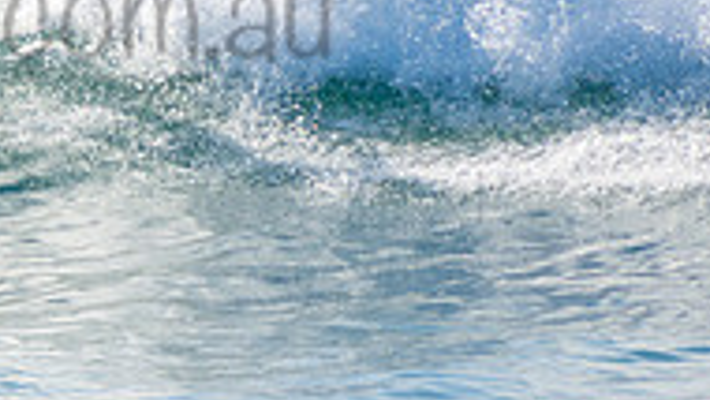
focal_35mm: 1918
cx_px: -64
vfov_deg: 0.6
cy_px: -28
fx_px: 36119
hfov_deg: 1.1
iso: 220
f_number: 5.6
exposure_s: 1/2000
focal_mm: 400
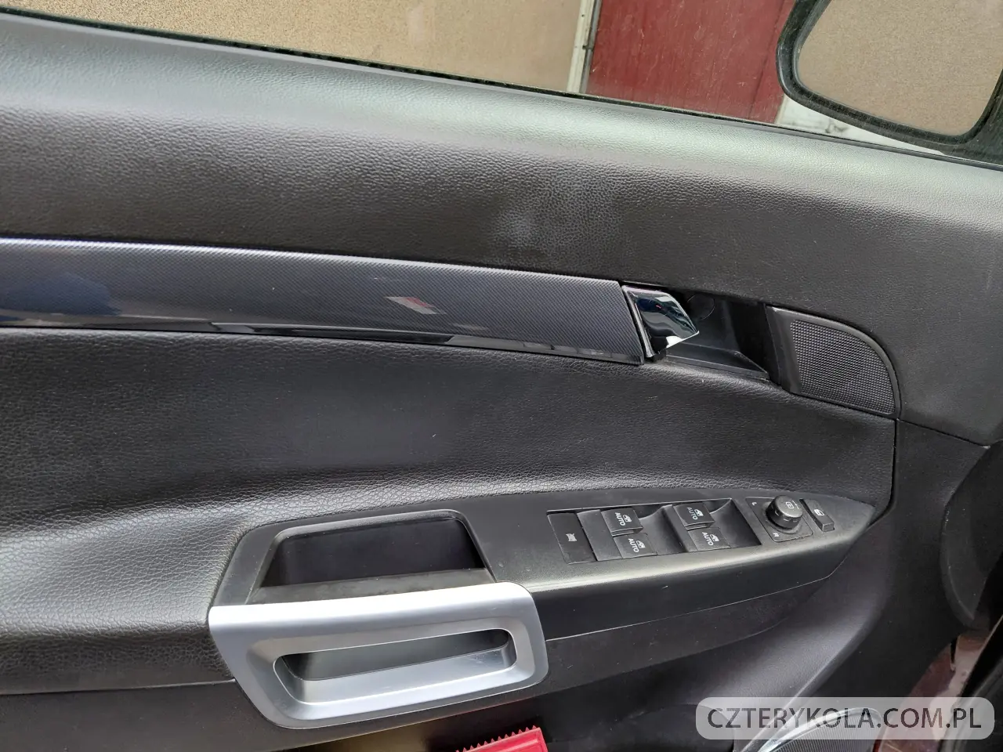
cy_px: 376
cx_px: 502
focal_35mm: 25
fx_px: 724
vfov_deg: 54.9
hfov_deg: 69.4
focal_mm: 4.69
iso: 320
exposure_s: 1/40
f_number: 1.8
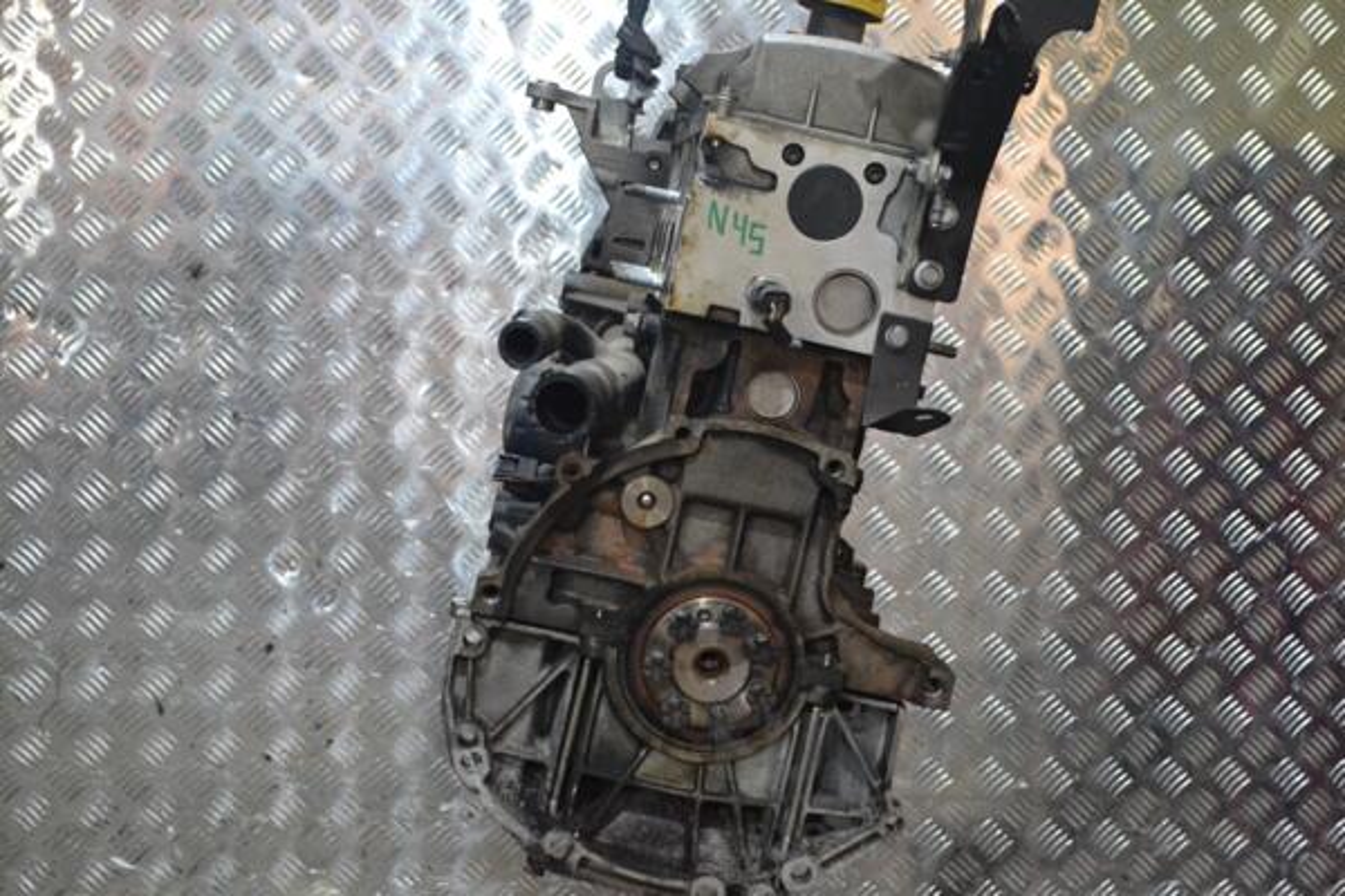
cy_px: 448
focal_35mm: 51
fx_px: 1905
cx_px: 672
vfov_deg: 26.5
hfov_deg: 38.9
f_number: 5.6
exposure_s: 1/50
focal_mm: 34
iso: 3200
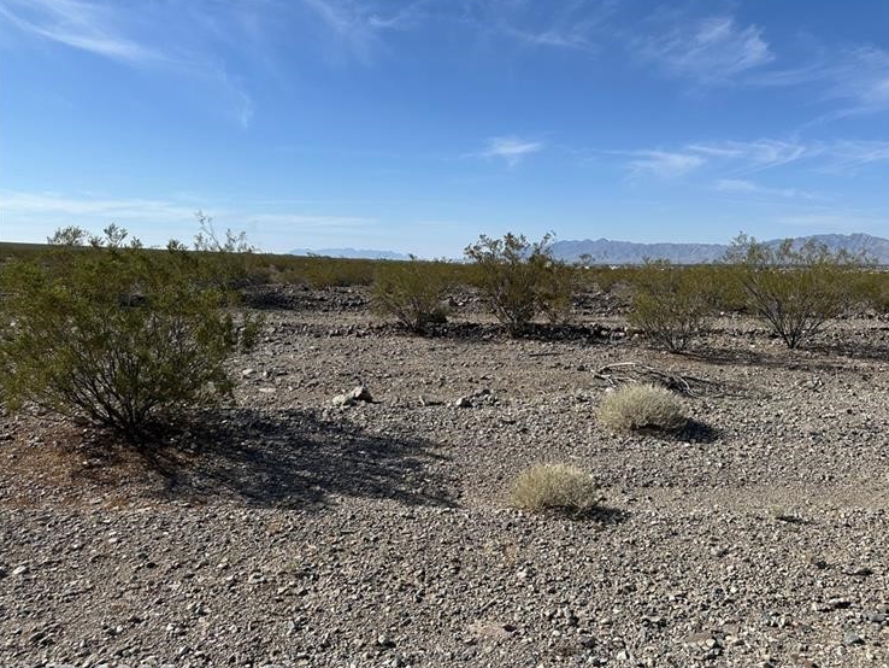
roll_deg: -0.1
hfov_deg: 67.2
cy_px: 346
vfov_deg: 53.1
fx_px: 668
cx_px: 477
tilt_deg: -6.8
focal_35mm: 26
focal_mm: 6.86
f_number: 1.78
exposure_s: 1/6211
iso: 80
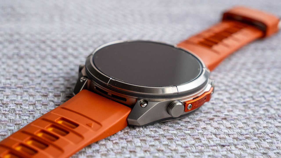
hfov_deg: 28.4
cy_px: 79
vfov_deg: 16.3
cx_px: 140
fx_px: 554
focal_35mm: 74
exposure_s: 1/140
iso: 1600
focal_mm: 47.5
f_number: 7.1
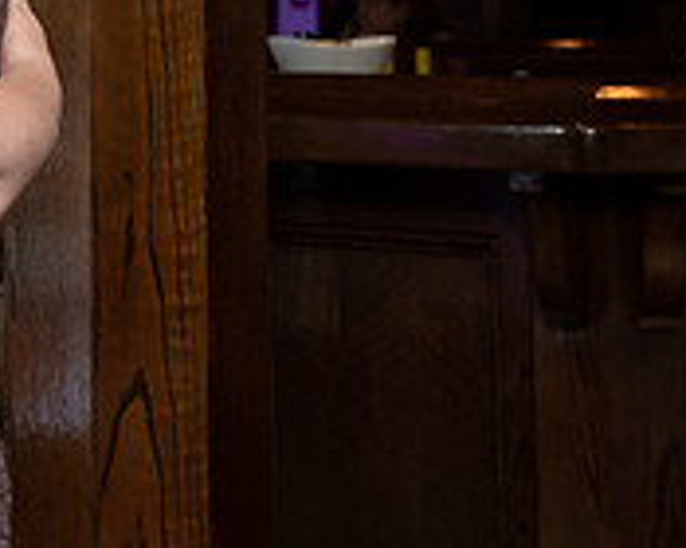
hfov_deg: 10.8
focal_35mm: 172
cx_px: -326
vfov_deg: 8.9
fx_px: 3492
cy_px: -72
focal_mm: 55
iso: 2000
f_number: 5.6
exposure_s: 1/200
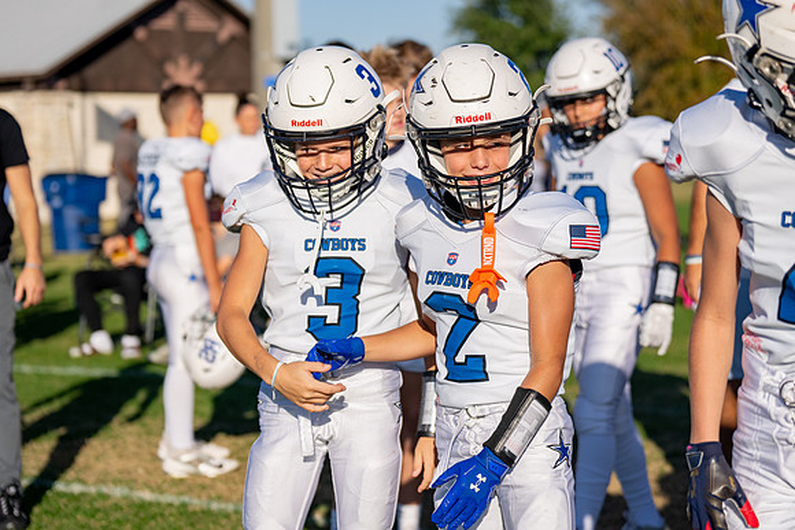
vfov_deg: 16.6
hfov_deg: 24.7
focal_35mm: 82
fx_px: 1819
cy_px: 239
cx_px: 405
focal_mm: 70
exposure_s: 1/4000
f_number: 2.8
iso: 125
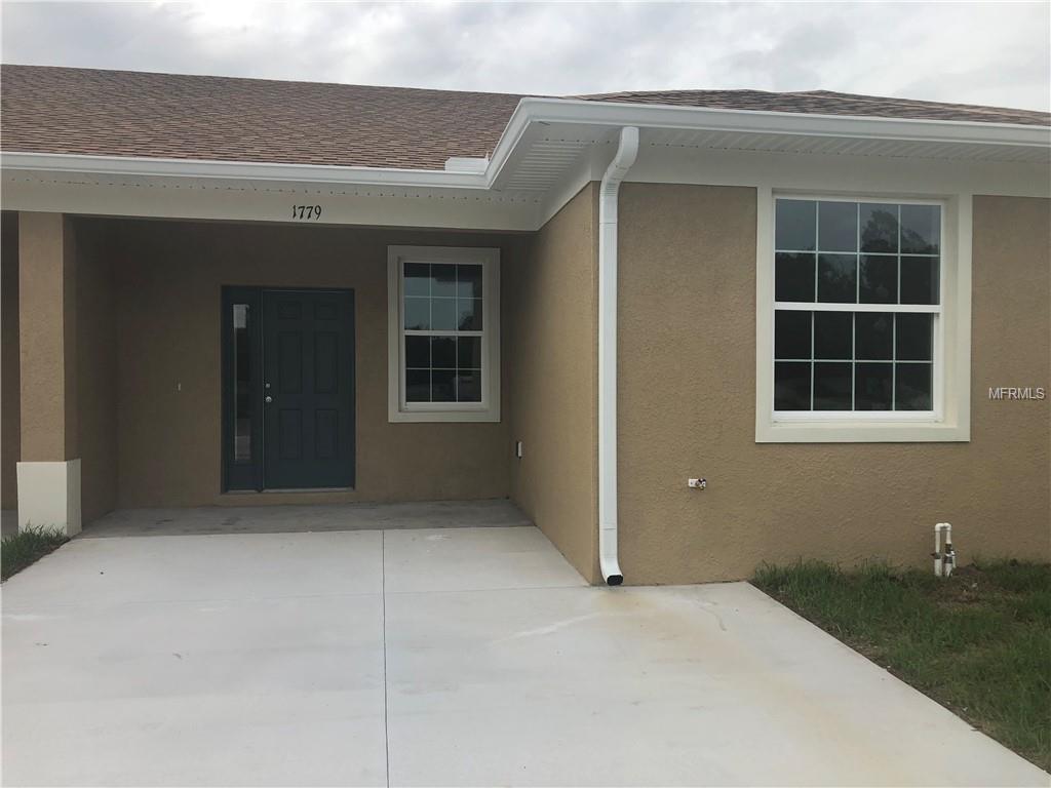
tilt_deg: -4.4
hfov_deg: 63.4
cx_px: 526
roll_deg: +2.2
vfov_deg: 49.7
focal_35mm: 28
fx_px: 850
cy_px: 394
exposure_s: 1/1429
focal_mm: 3.99
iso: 20
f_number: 1.8
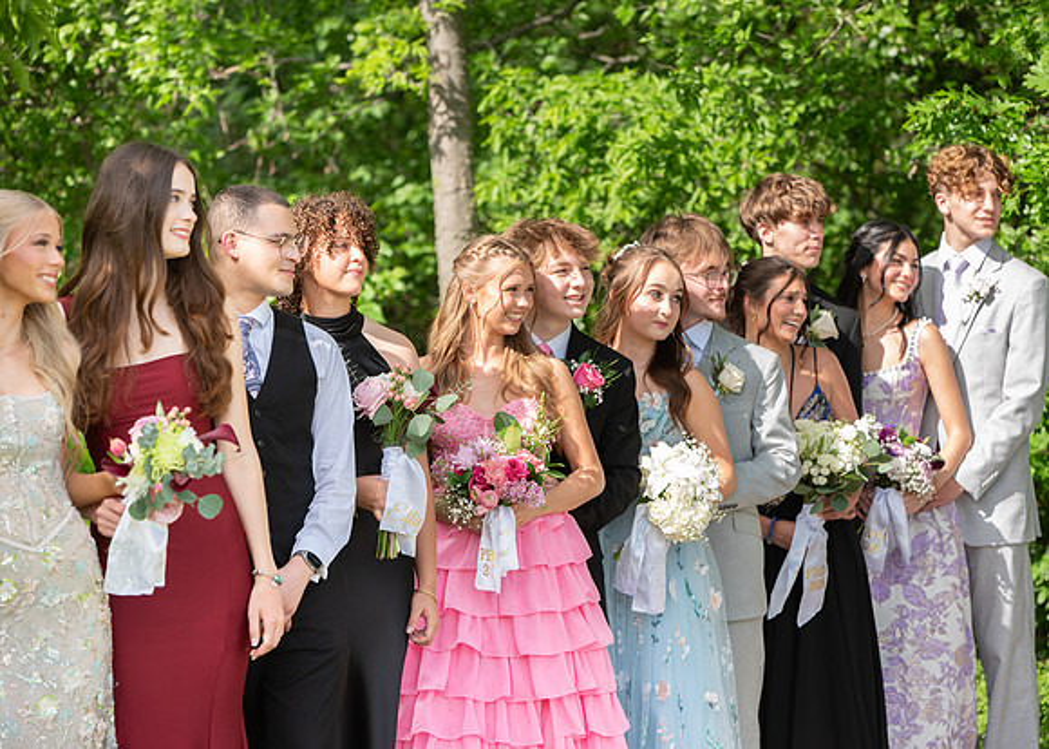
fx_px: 3898
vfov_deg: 11.0
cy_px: 374
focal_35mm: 131
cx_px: 561
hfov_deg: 15.3
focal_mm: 125
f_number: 4
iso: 100
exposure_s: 1/400
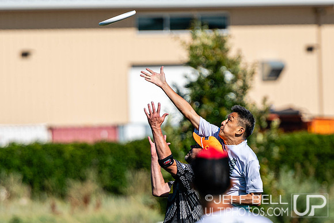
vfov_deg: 2.0
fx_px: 6227
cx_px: 170
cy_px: 180
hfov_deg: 3.1
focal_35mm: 671
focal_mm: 200
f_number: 3.2
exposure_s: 1/2000
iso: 100
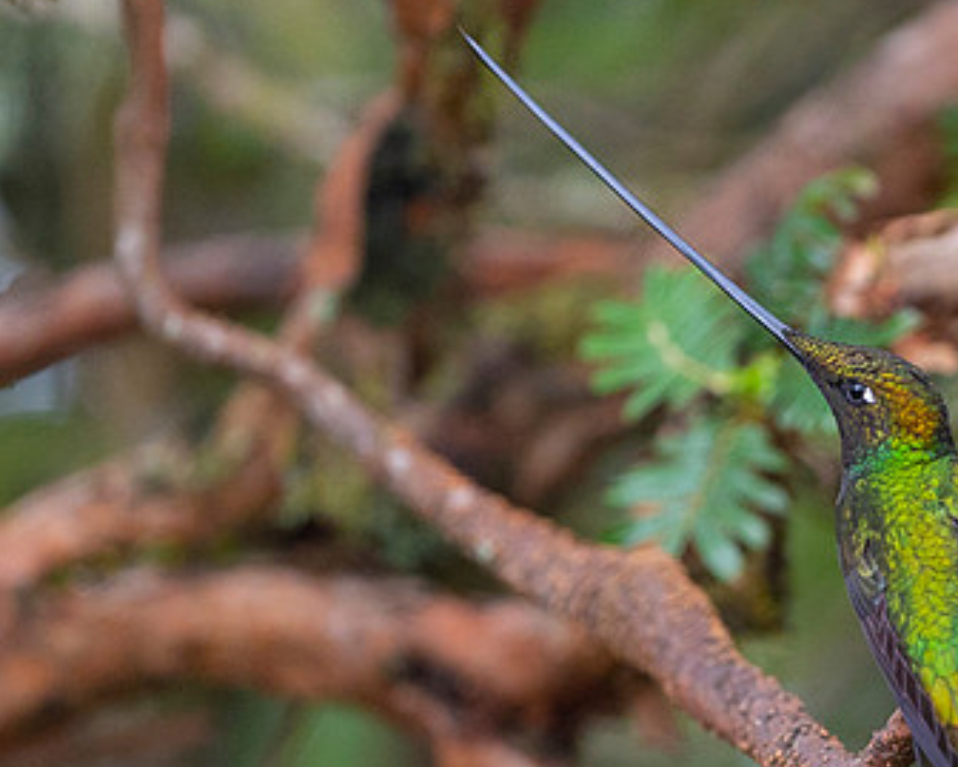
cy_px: 368
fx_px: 31765
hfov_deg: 1.7
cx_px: 853
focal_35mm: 1120
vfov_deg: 1.4
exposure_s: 1/2500
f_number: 4
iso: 2500
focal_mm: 500
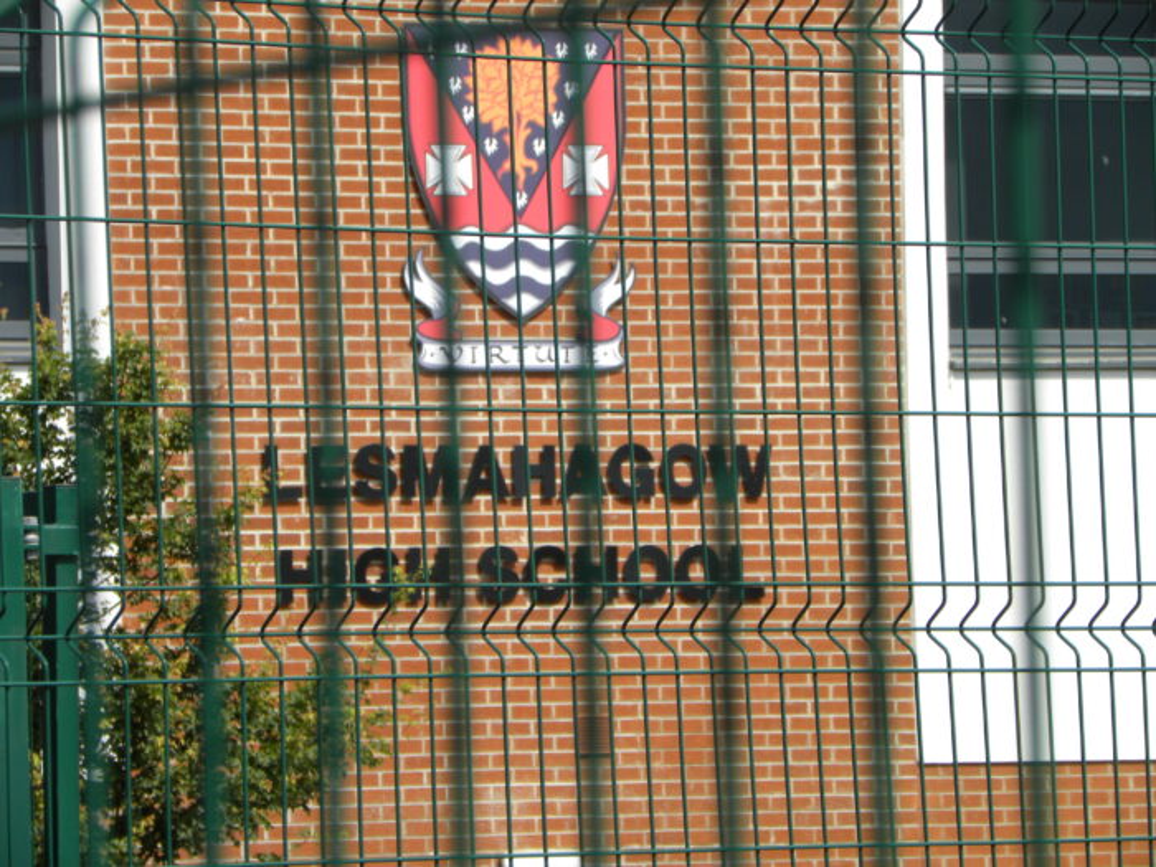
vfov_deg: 6.0
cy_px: 434
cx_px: 578
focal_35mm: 247
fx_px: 8249
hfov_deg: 8.0
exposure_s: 1/262
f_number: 5.6
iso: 64
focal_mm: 44
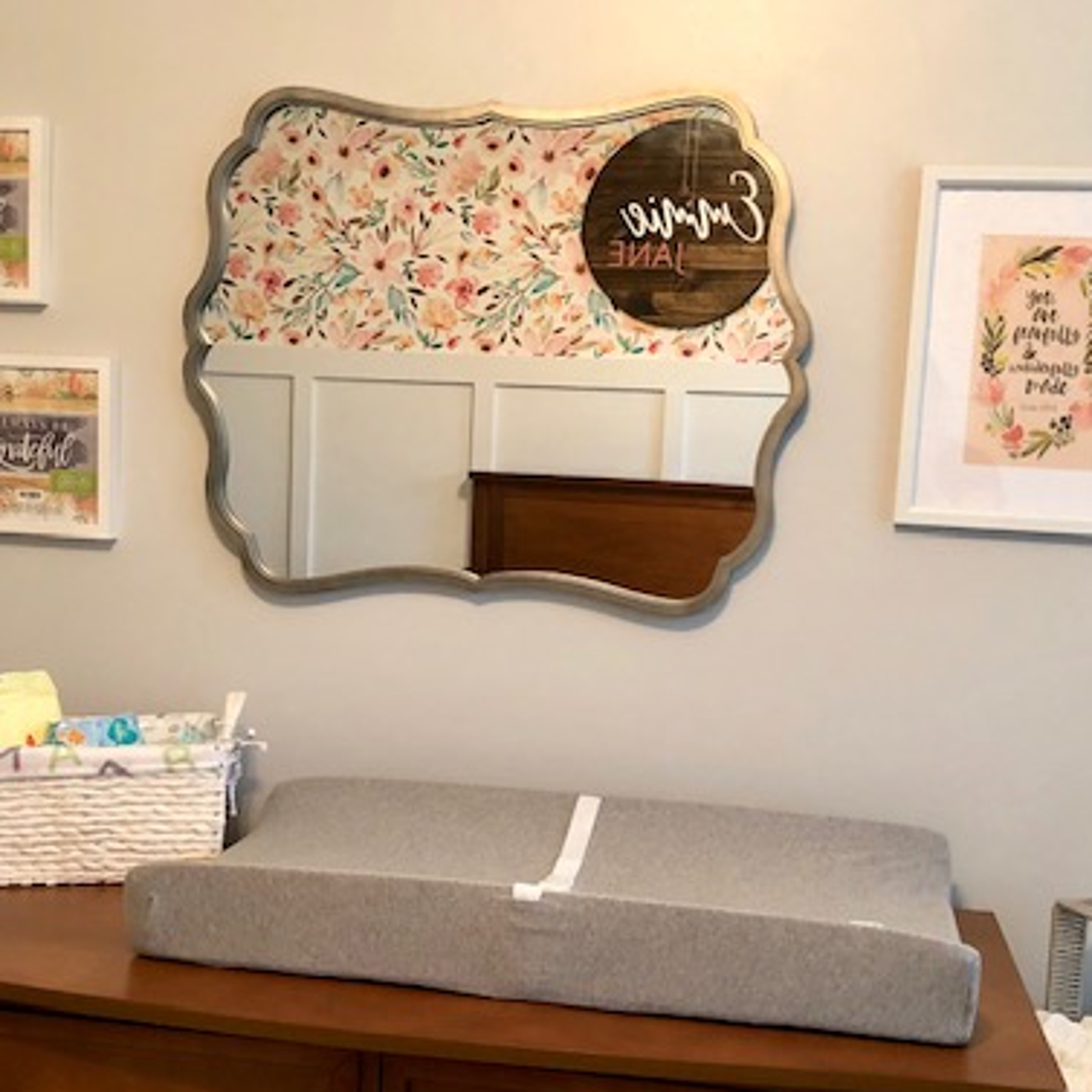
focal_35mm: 42
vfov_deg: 39.9
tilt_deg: -6.6
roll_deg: -2.4
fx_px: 1499
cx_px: 504
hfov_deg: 40.0
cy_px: 649
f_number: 1.8
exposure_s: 1/15
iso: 80
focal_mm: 3.99
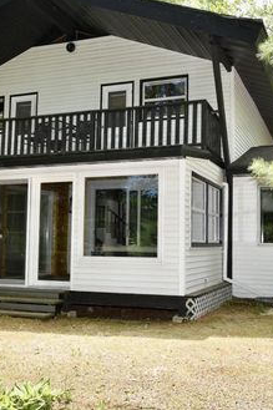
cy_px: 204
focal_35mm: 38
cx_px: 163
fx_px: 433
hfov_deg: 34.9
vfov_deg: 50.7
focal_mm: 25
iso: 125
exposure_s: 1/125
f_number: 5.6
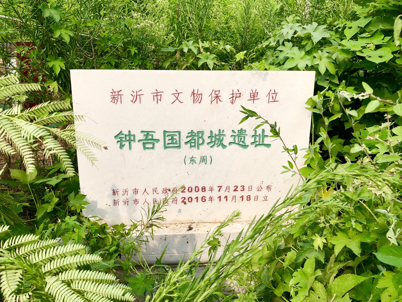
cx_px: 201
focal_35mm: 28
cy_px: 151
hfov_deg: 63.4
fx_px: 325
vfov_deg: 49.7
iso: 20
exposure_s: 1/1779
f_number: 1.8
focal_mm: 4
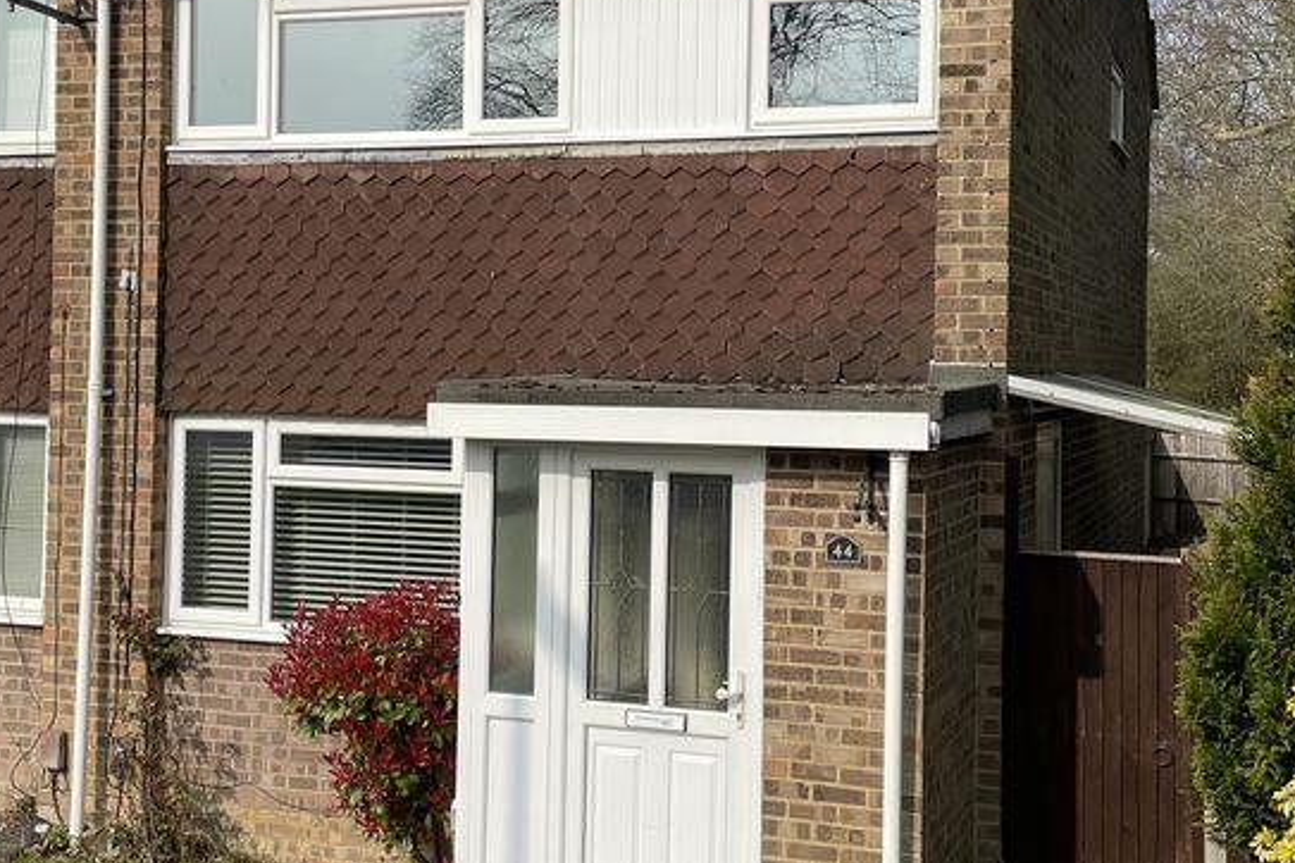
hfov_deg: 38.9
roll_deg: -1.1
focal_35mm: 51
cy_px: 346
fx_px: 1834
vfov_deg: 26.4
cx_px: 618
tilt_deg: +0.4
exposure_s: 1/3861
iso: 32
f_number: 1.6
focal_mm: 4.2
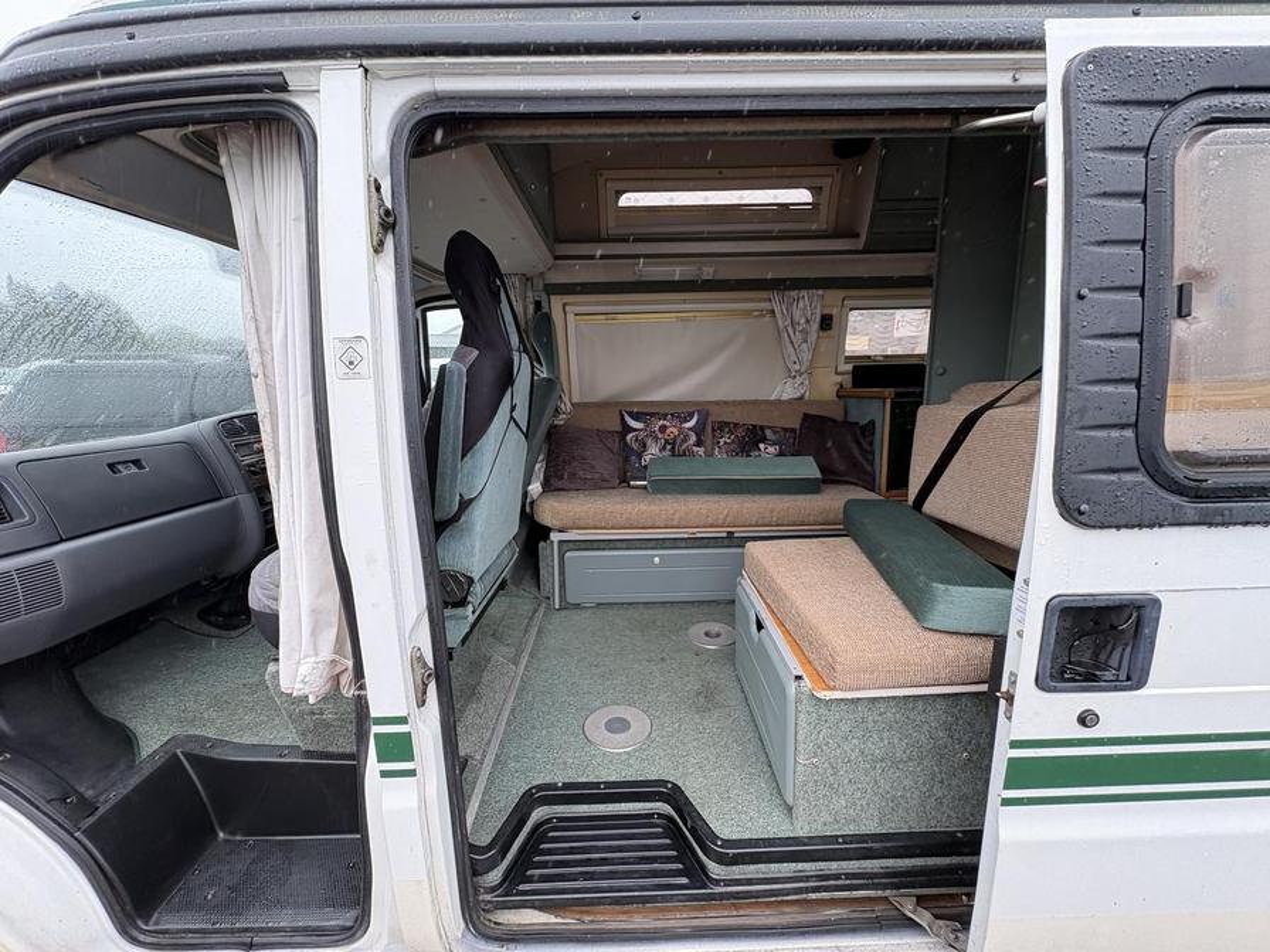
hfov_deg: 102.1
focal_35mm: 14
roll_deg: -1.6
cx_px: 635
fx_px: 514
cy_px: 476
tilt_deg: -3.0
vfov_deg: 85.7
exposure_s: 1/136
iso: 80
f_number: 2.2
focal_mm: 2.22
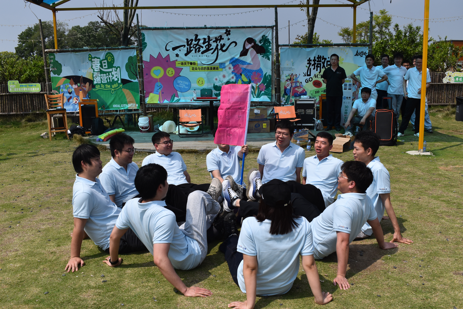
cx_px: 232
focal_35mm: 36
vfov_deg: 36.9
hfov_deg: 53.1
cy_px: 154
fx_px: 463
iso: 360
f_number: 8
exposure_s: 1/2000
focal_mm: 24
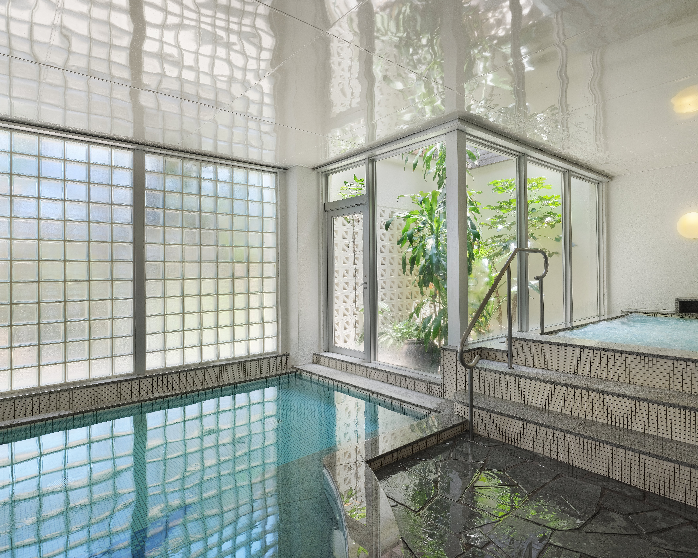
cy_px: 279
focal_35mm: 19
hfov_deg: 83.2
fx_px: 393
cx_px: 364
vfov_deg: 70.9
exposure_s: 1/15
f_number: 9
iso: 400
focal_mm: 23
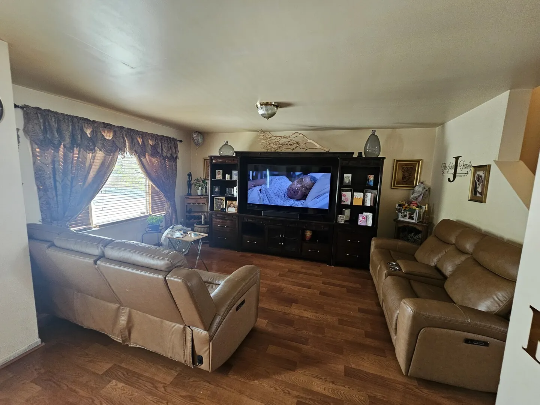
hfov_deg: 106.2
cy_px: 202
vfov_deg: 89.9
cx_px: 270
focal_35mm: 13
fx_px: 203
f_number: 2.2
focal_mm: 2.2
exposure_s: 1/34.3
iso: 320
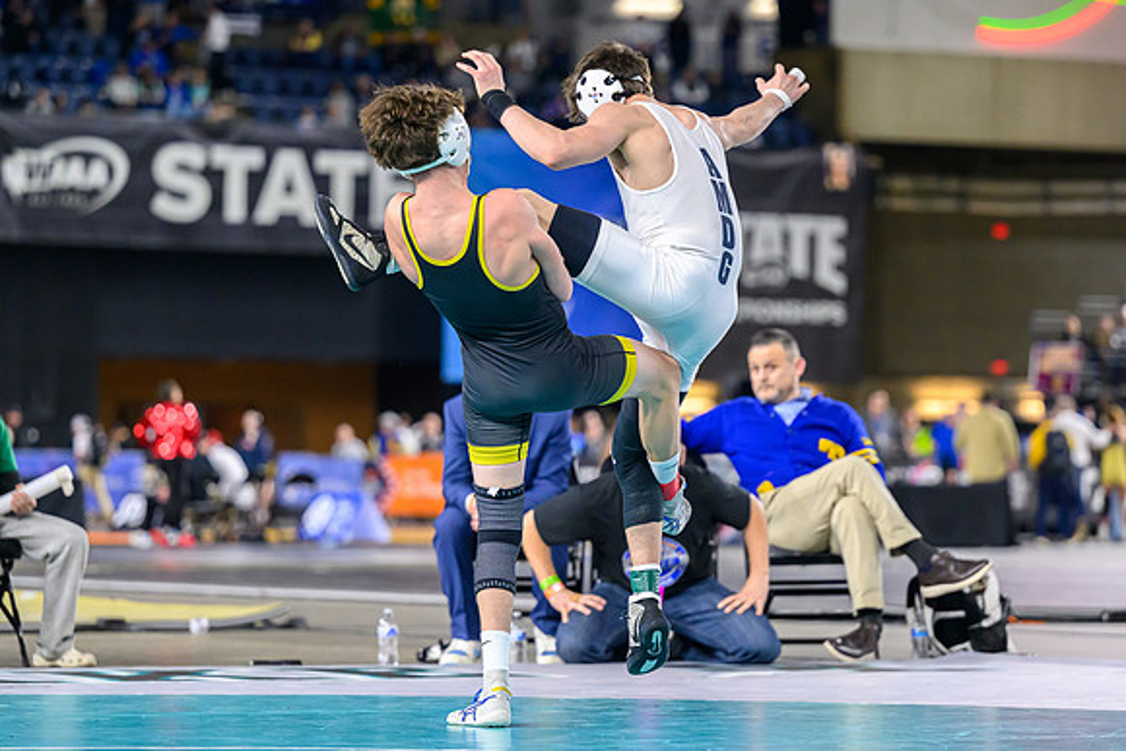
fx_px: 5308
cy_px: 351
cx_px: 565
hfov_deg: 12.1
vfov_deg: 8.1
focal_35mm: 170
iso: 2500
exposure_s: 1/800
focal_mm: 130
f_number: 2.8
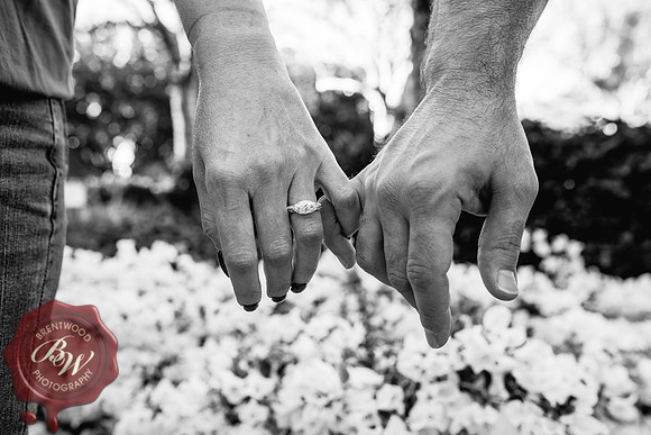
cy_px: 218
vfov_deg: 37.9
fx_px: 633
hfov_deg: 54.4
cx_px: 326
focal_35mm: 35
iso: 125
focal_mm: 35
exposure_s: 1/60
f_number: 4.5
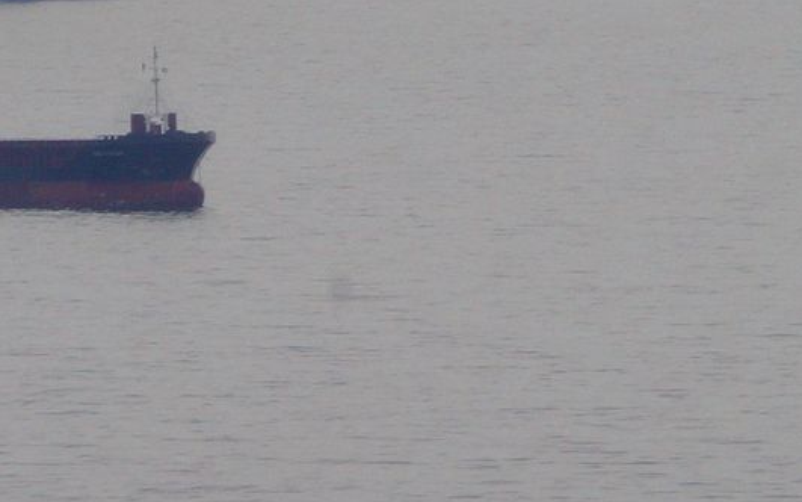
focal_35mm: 1438
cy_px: 156
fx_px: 31434
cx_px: -38
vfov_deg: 0.9
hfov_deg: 1.5
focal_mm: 250
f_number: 16
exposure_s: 1/80
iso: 320
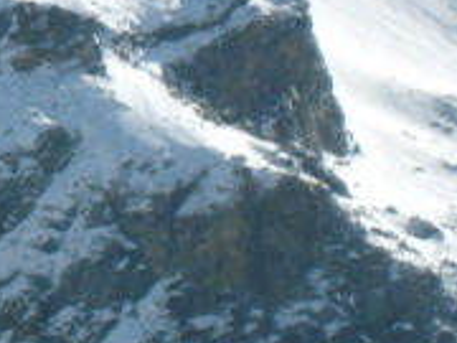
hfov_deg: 4.7
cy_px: 15
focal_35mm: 419
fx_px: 5532
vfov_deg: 3.5
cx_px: -474
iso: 80
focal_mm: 15.5
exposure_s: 1/250
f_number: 11.5
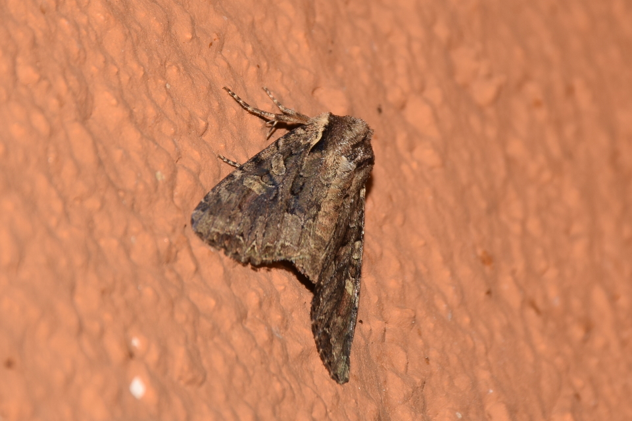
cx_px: 316
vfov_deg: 6.5
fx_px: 3685
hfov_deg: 9.8
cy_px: 210
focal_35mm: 210
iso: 100
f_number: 13
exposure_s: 1/160
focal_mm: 140
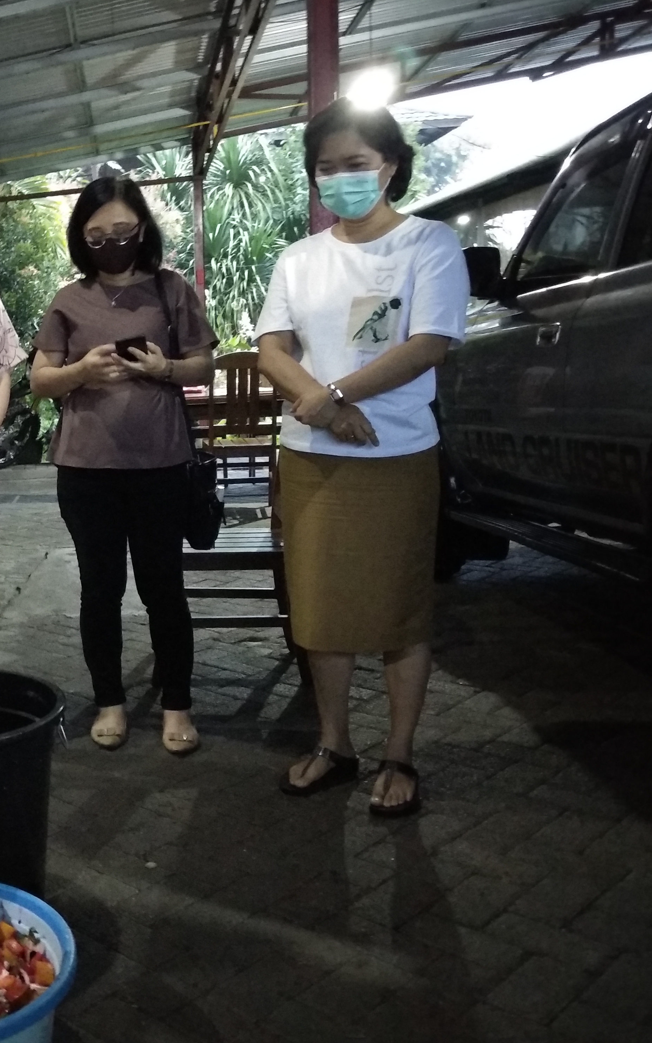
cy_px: 521
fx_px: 1052
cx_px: -30
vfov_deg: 52.7
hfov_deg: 31.3
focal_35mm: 37
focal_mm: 3.81
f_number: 2.2
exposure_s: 1/13
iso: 3200
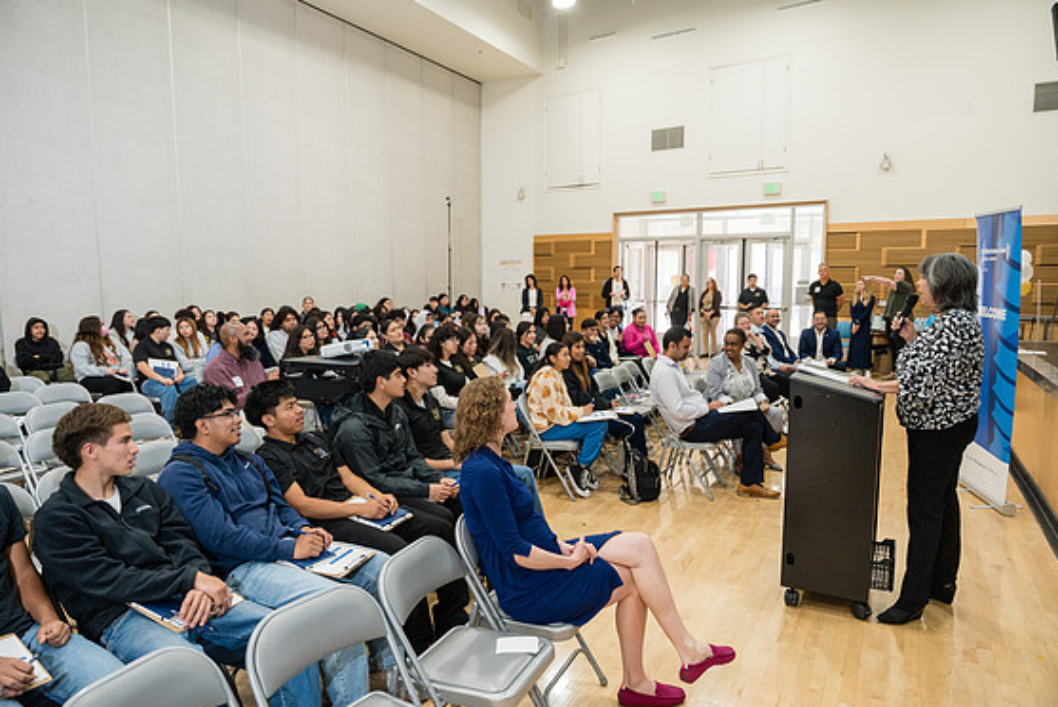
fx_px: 735
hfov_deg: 71.5
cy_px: 353
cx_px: 532
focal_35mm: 25
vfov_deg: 51.3
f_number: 2.8
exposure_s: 1/250
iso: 1600
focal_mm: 24
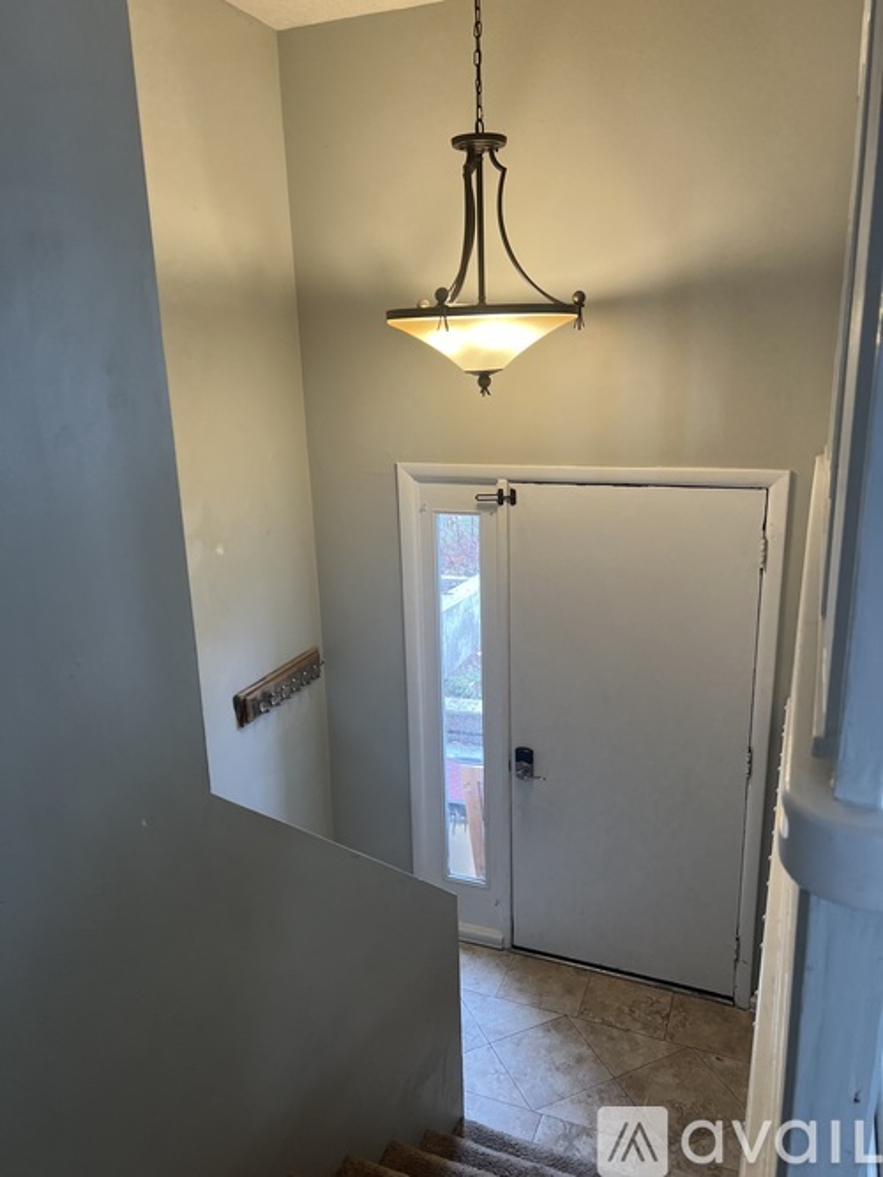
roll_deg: +2.2
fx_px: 885
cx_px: 442
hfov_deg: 53.0
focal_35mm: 26
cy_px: 588
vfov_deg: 67.3
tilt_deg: -15.4
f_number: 1.5
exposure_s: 1/120
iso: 80
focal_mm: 5.7
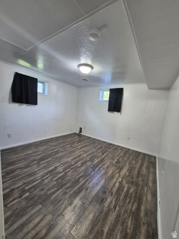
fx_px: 90
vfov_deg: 106.2
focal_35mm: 13
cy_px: 120
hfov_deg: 89.9
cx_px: 90
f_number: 2.2
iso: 320
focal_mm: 1.74
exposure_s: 1/60
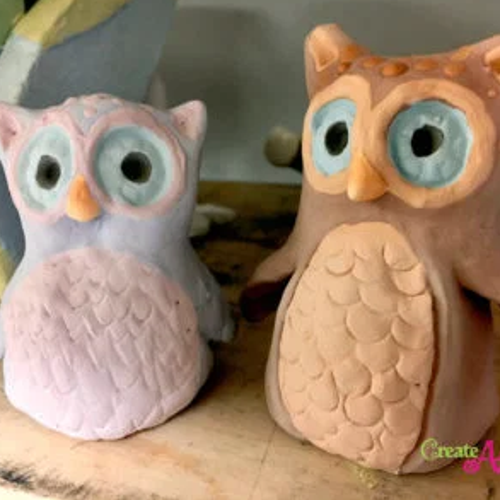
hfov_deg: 47.2
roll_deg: +0.9
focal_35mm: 35
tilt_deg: -17.6
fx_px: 572
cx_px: 261
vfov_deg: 47.2
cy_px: 246
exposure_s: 1/20
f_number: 2.2
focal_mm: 4.15
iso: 200
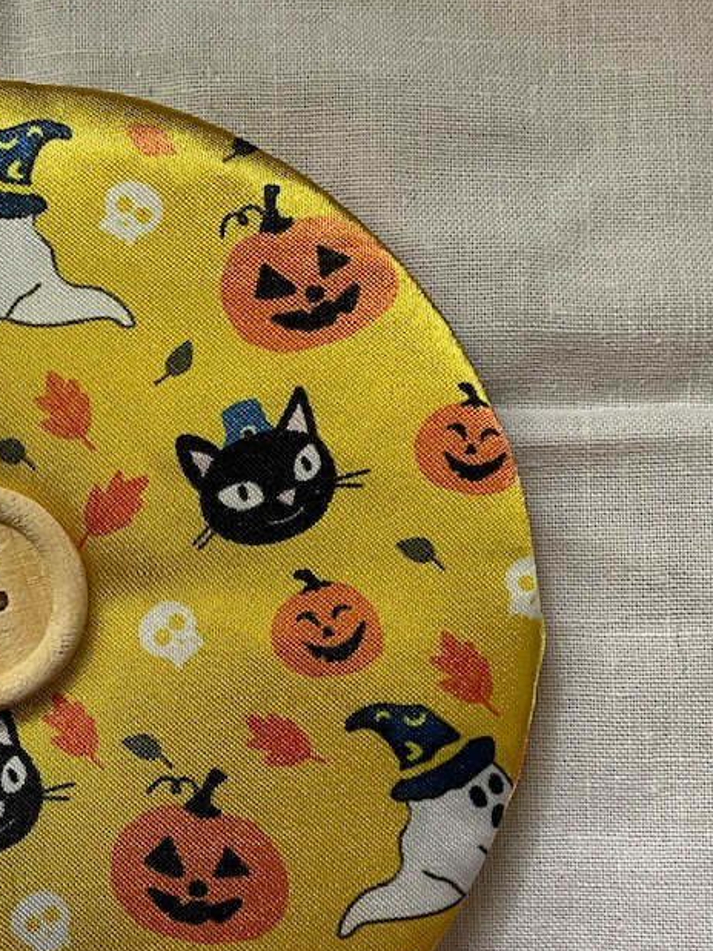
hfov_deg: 23.8
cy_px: 625
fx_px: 1648
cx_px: 75
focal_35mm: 60
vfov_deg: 32.0
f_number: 1.8
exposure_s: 1/122
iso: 25
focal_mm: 3
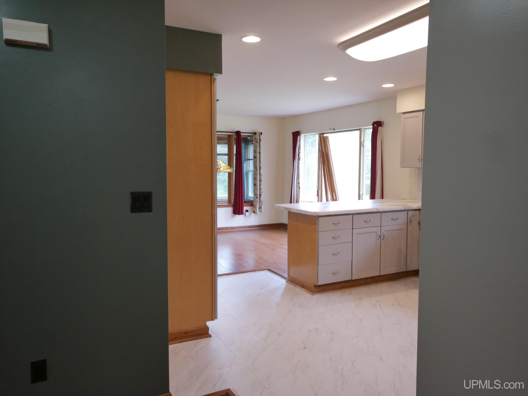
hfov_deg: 63.4
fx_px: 427
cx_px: 264
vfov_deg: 49.7
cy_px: 198
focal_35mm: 28
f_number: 4
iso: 1000
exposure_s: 1/125
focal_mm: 14
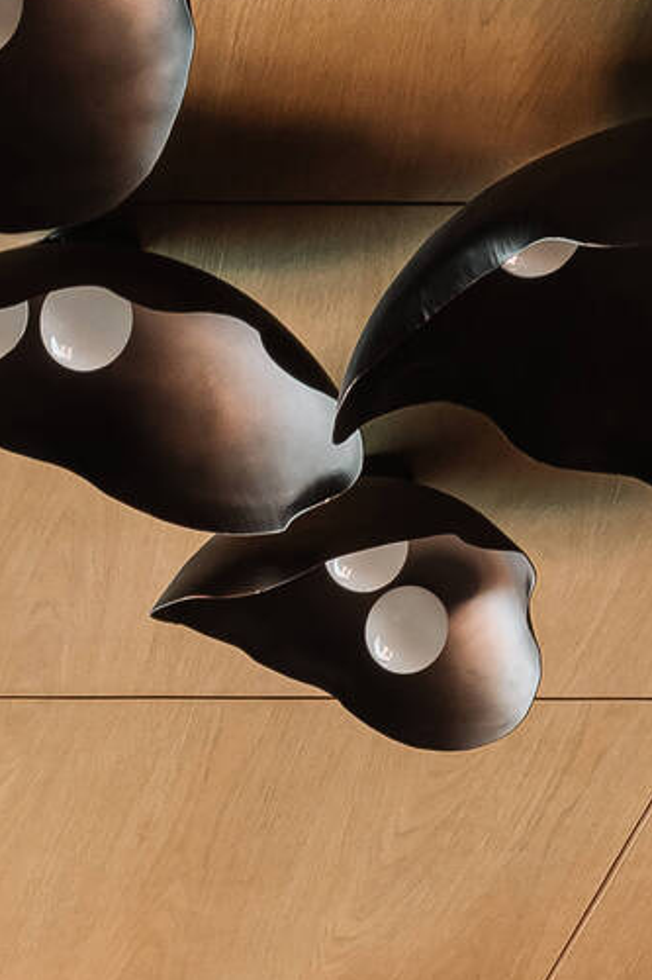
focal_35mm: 186
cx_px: -646
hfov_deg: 7.1
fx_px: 5056
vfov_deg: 9.4
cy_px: 2596
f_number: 10
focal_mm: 31
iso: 100
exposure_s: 1/4
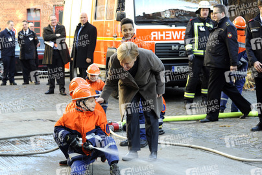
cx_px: 120
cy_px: 91
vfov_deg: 17.5
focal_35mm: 78
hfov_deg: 26.0
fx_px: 567
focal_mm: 70
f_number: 5
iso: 640
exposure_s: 1/200
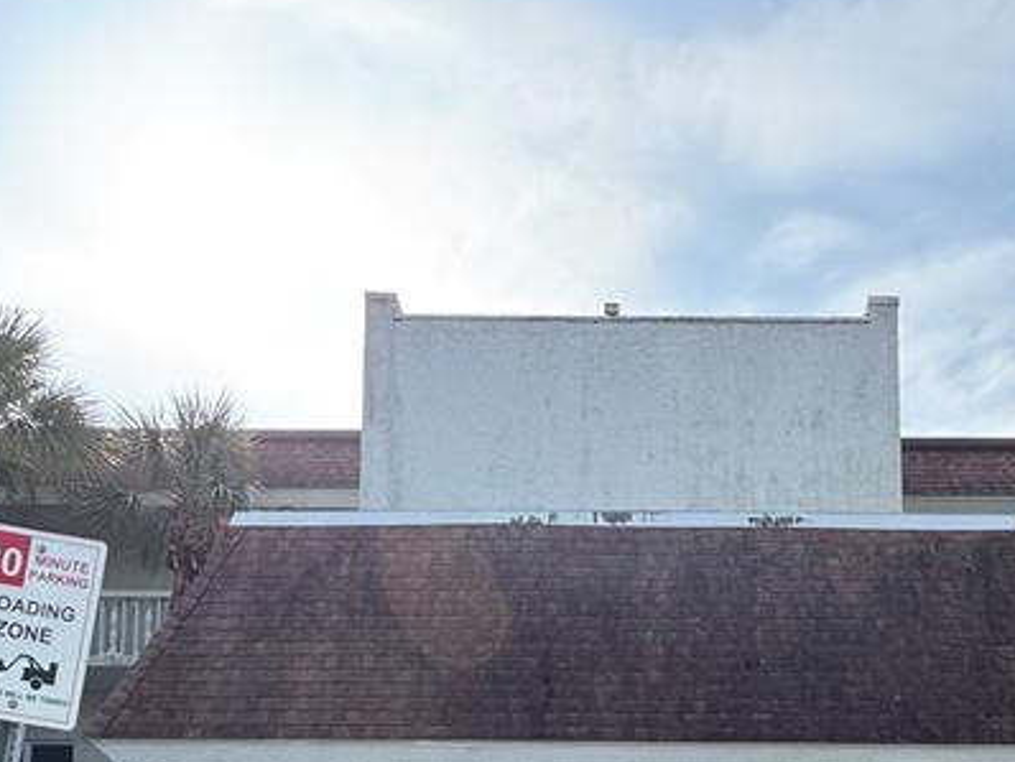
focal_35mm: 36
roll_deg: -0.3
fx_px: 1056
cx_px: 635
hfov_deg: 50.8
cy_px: 900
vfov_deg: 33.0
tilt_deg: +5.1
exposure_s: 1/707
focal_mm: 2.22
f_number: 2.2
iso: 40
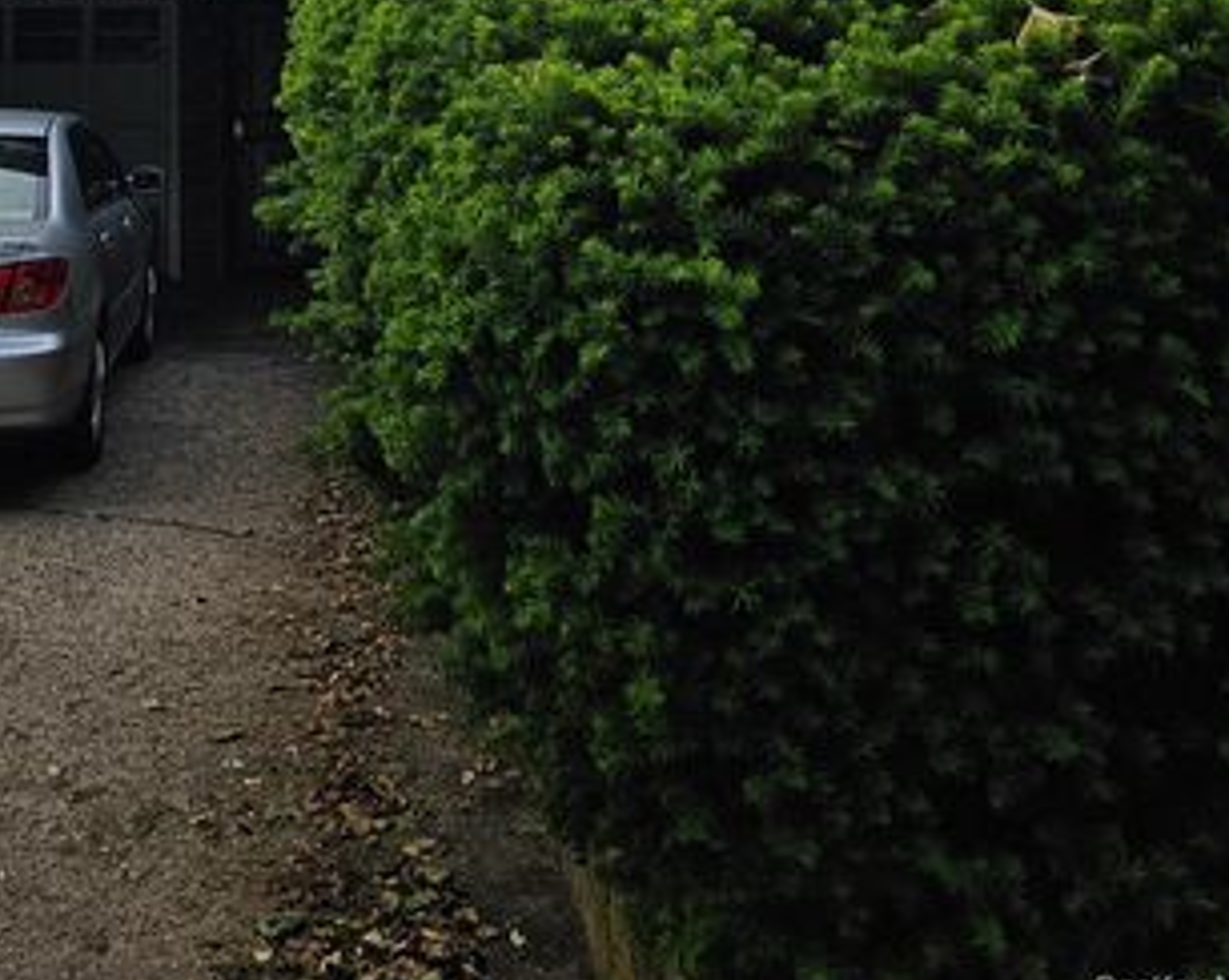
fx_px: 1780
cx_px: 289
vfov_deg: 25.9
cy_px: -327
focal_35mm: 49
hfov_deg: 37.1
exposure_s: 1/207
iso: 32
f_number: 1.7
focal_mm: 6.3
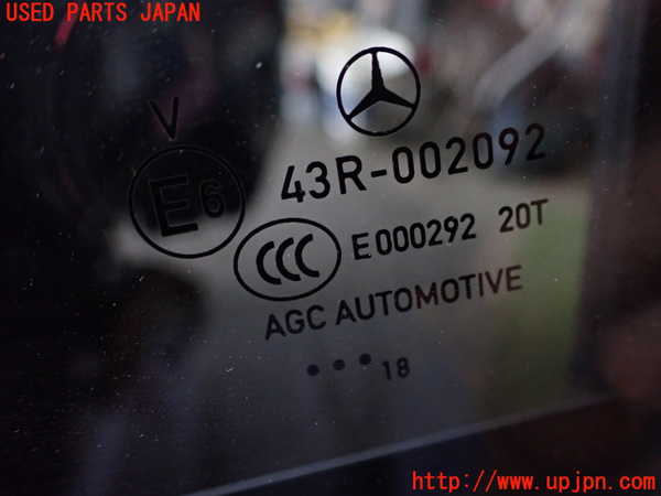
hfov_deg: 60.0
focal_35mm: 30
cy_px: 248
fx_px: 573
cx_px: 330
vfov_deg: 46.8
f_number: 2.3
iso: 640
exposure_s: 1/125
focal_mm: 5.4
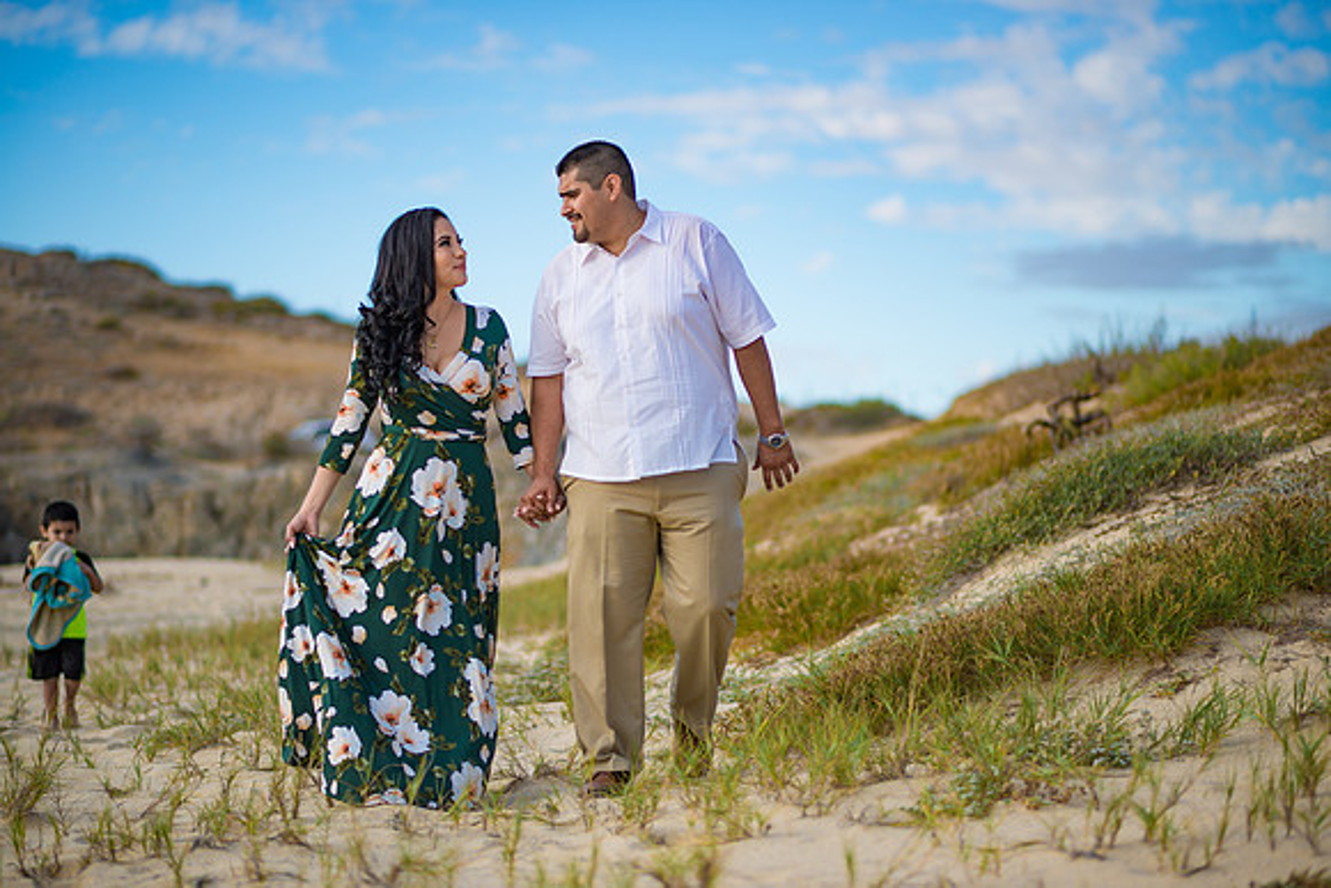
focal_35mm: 85
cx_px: 666
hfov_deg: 23.9
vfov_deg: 16.1
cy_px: 444
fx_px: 3143
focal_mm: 85
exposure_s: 1/2000
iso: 64
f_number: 2
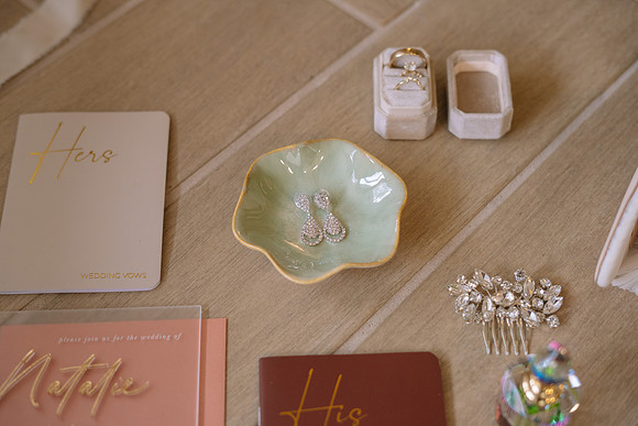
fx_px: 886
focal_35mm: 50
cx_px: 319
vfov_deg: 27.0
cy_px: 213
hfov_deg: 39.6
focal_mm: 50
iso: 1600
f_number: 2.8
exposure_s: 1/250
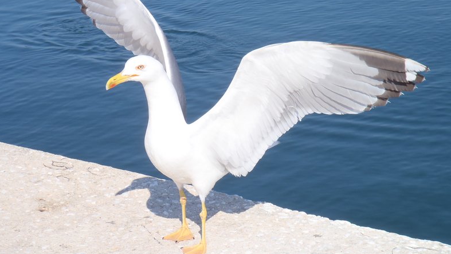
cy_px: 85
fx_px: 1352
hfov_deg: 18.9
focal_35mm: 113
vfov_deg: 10.7
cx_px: 225
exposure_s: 1/250
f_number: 6.3
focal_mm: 18.2
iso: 80
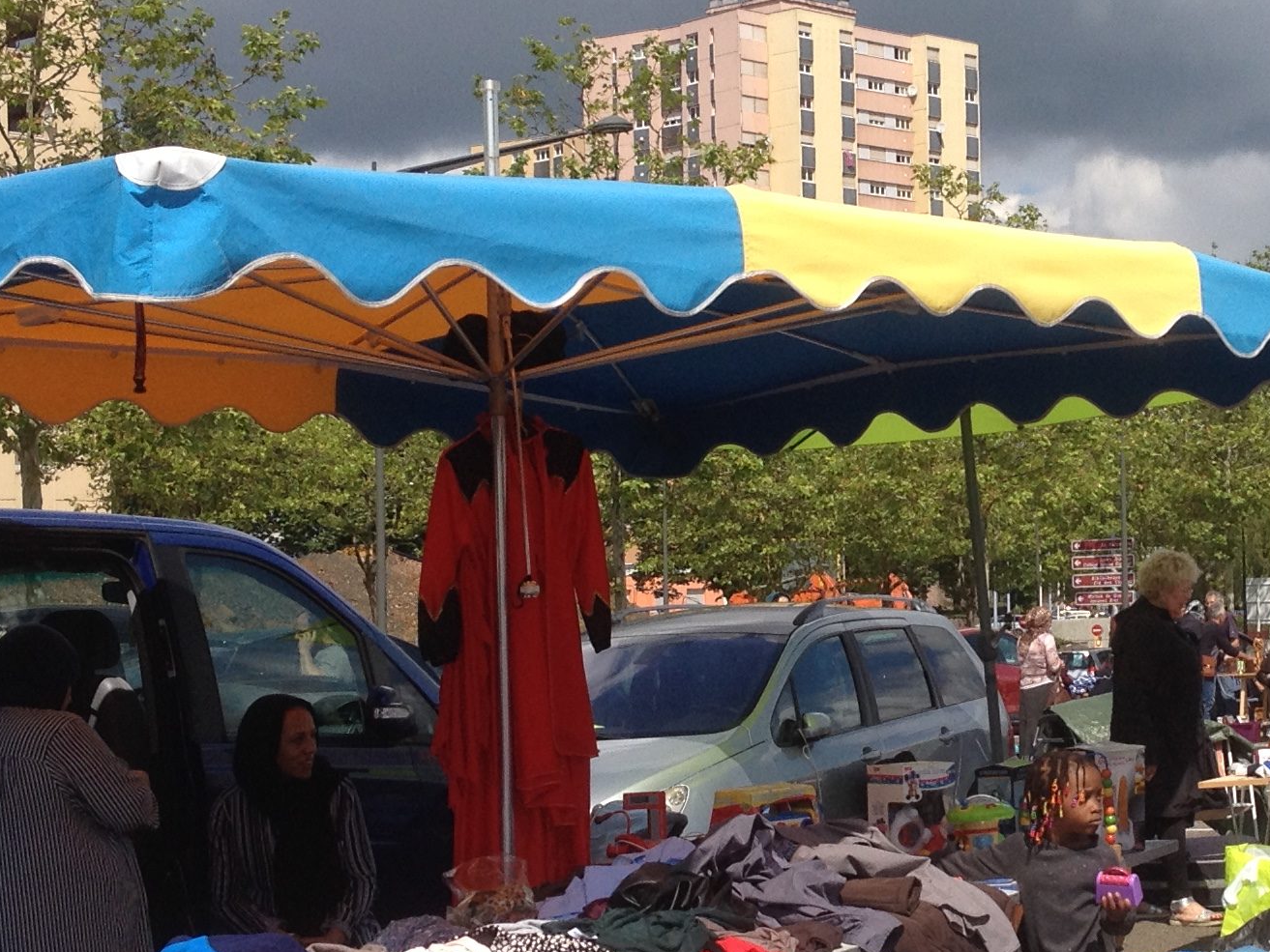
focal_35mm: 87
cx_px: 1000
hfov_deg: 22.2
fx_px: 3192
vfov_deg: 17.0
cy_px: 578
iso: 50
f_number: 2.4
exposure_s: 1/2304
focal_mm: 4.28
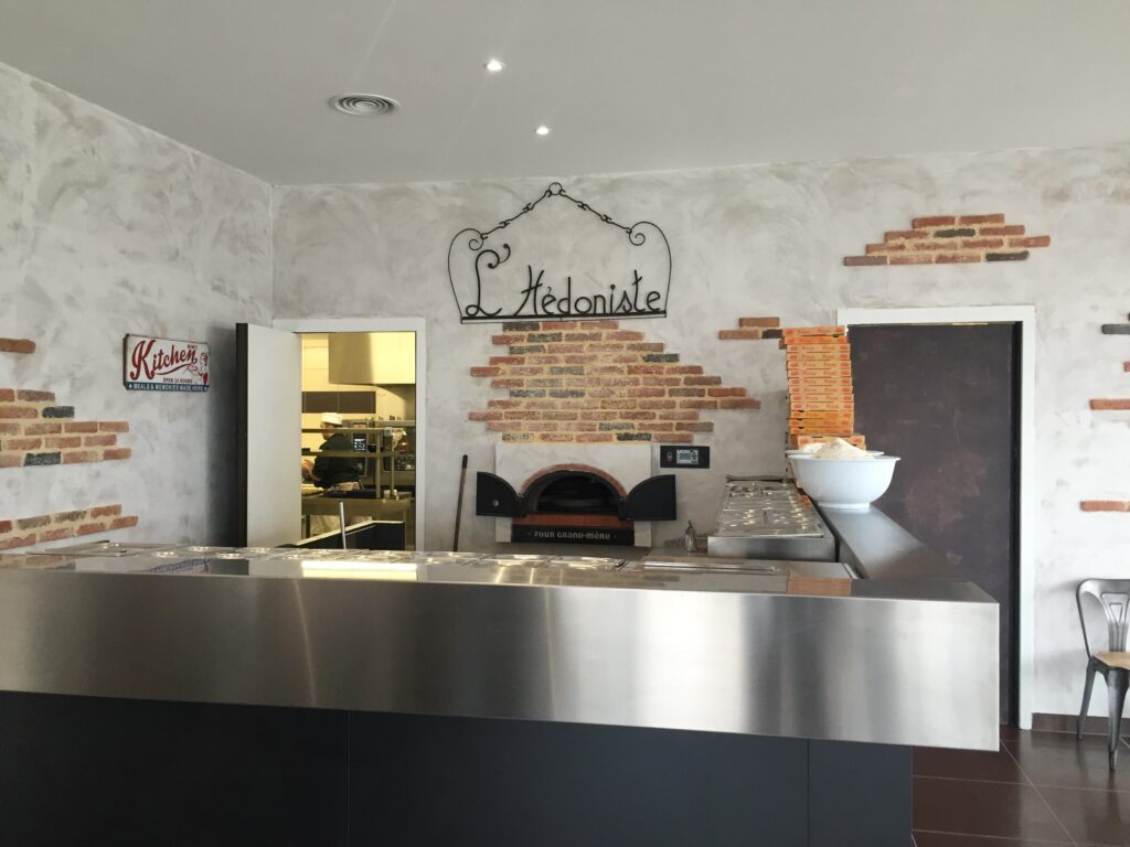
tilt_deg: -1.7
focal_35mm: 29
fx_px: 947
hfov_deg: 61.7
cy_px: 424
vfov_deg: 48.2
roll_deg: -0.4
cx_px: 565
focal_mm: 4.15
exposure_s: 1/30
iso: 40
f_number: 2.2
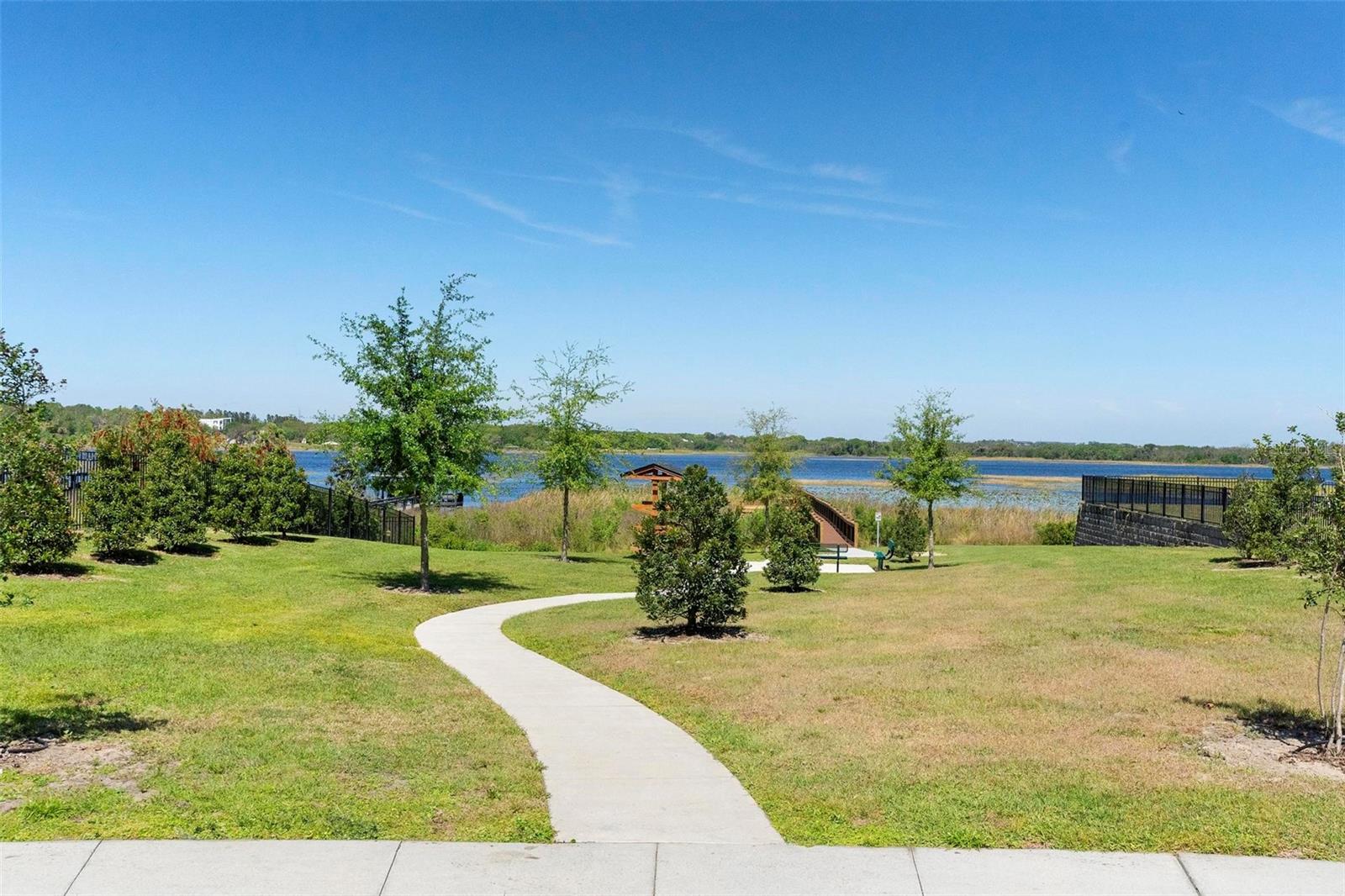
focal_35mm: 35
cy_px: 448
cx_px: 672
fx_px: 1307
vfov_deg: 37.8
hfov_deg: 54.4
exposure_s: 1/8000
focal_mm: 35
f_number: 9
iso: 2000
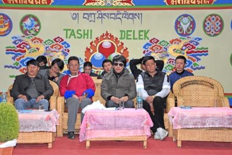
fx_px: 483
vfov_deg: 18.2
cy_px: 78
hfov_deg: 27.0
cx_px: 116
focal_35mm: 75
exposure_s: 1/60
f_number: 5
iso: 2200
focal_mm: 50
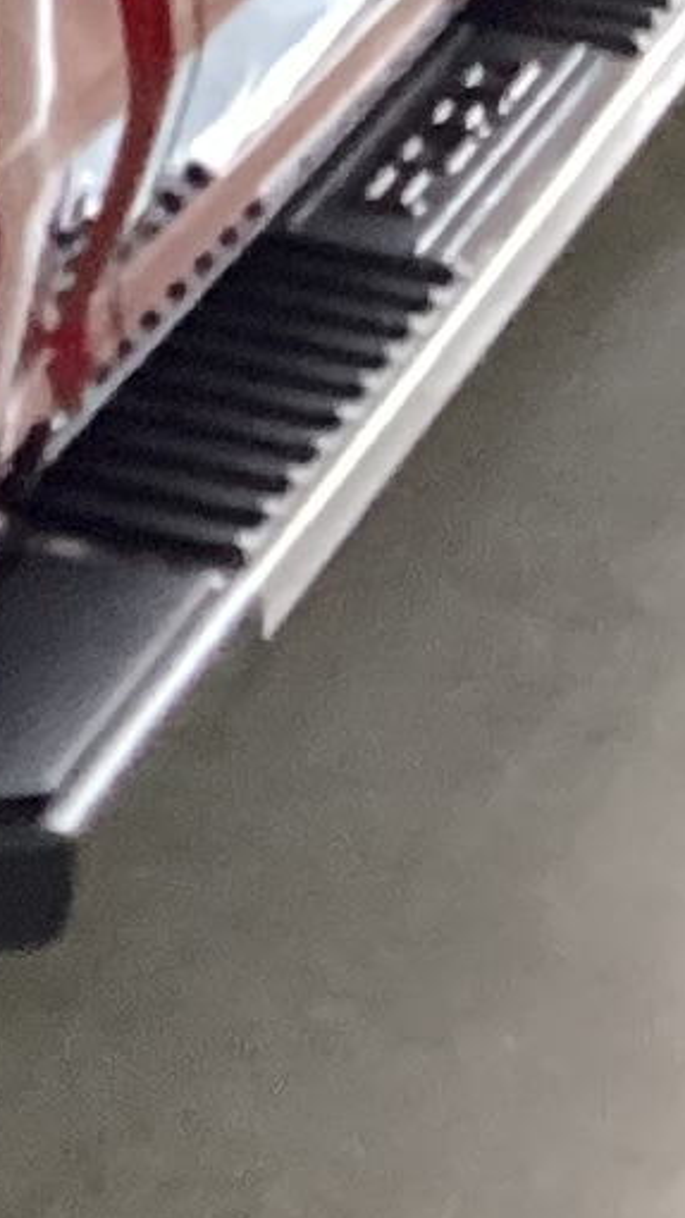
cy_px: -358
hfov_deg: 4.7
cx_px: -2747
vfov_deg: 9.8
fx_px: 6972
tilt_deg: -14.7
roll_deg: +0.3
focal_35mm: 216
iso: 250
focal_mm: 3.3
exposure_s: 1/40
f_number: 2.4
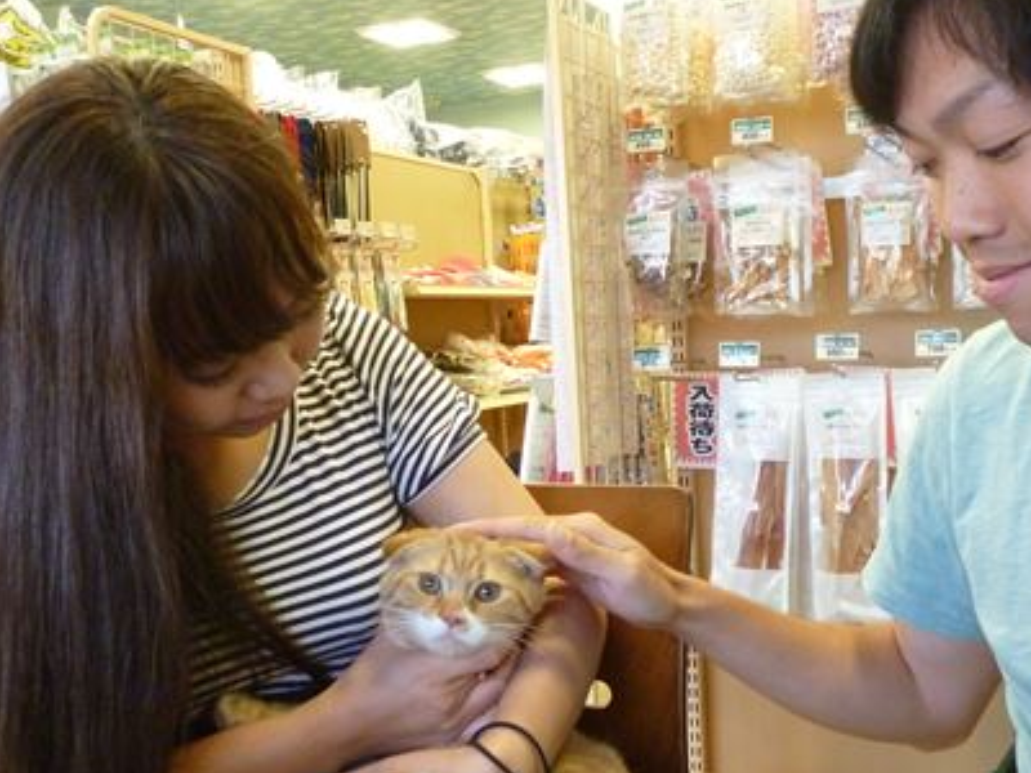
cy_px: 469
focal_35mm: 42
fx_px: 1251
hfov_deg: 44.5
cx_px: 637
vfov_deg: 34.2
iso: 400
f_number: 3.1
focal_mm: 5
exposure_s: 1/60
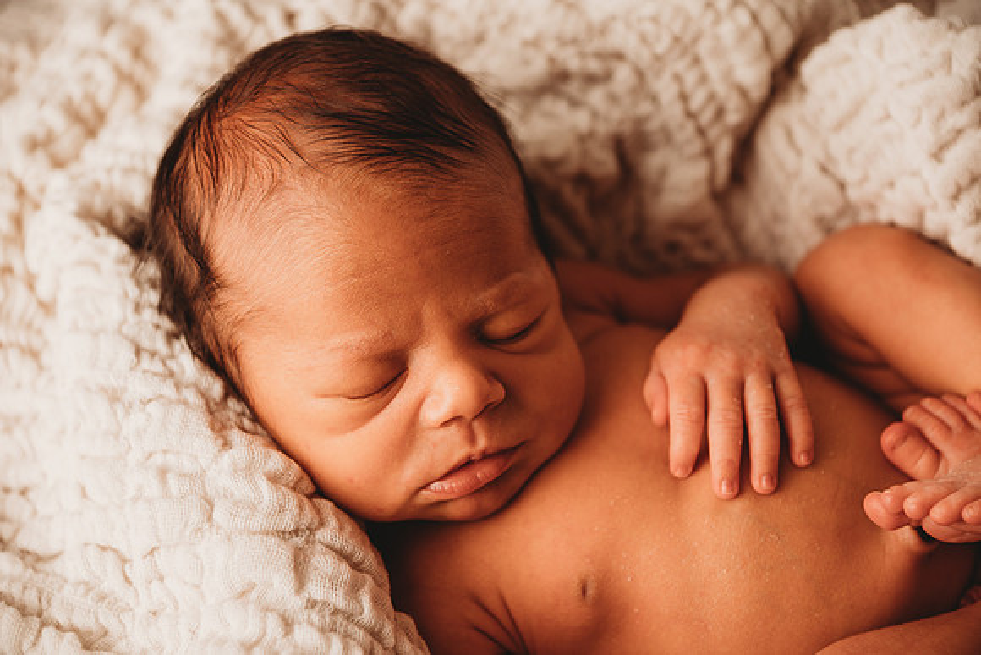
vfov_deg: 17.5
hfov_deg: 26.0
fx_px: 2126
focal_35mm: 78
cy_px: 328
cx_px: 490
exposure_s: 1/160
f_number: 4
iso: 100
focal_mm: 78
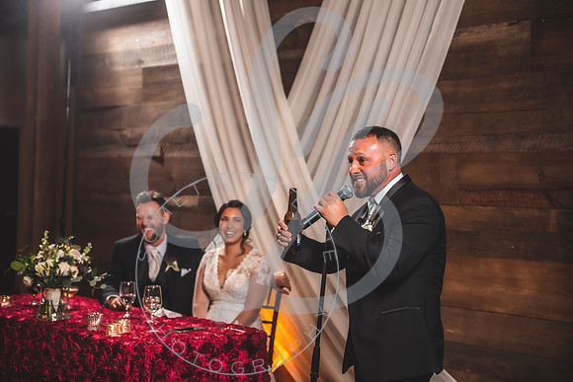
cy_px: 191
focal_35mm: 58
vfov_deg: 23.4
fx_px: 923
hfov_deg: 34.5
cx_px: 286
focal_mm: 58
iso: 500
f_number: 2.8
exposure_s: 1/125
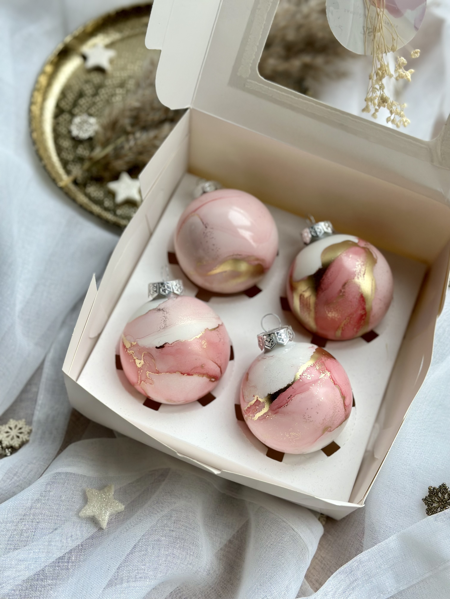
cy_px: 300
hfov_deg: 30.3
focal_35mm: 48
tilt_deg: -63.1
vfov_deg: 39.7
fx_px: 832
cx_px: 225
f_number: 1.78
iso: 80
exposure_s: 1/294
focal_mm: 6.86
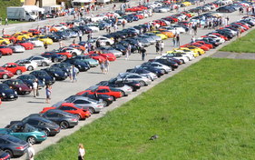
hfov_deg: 20.1
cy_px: 43
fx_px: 703
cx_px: 20
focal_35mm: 101
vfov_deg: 12.9
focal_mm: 31
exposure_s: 1/320
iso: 200
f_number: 9
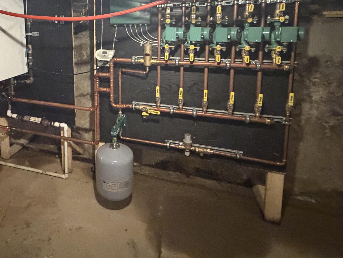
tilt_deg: -5.9
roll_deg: +1.5
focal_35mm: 23
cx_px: 98
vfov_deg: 54.9
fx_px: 228
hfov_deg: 70.3
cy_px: 52
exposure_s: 1/30
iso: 1250
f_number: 2.2
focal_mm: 2.22
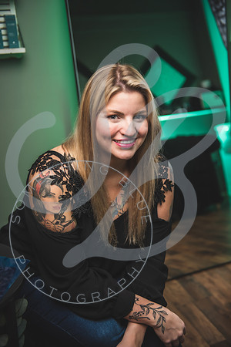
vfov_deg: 43.6
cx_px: 116
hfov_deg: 29.9
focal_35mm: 45
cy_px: 174
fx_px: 433
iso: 200
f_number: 2.8
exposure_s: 1/200
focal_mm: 45
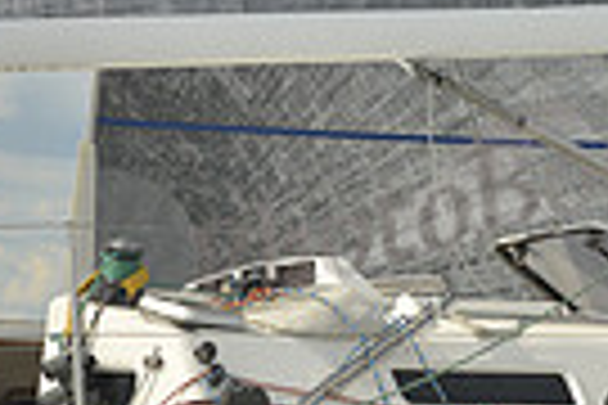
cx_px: 1058
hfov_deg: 6.7
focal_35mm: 301
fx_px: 5083
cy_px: 367
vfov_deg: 4.6
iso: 200
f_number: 6.3
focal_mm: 70
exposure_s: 1/1000
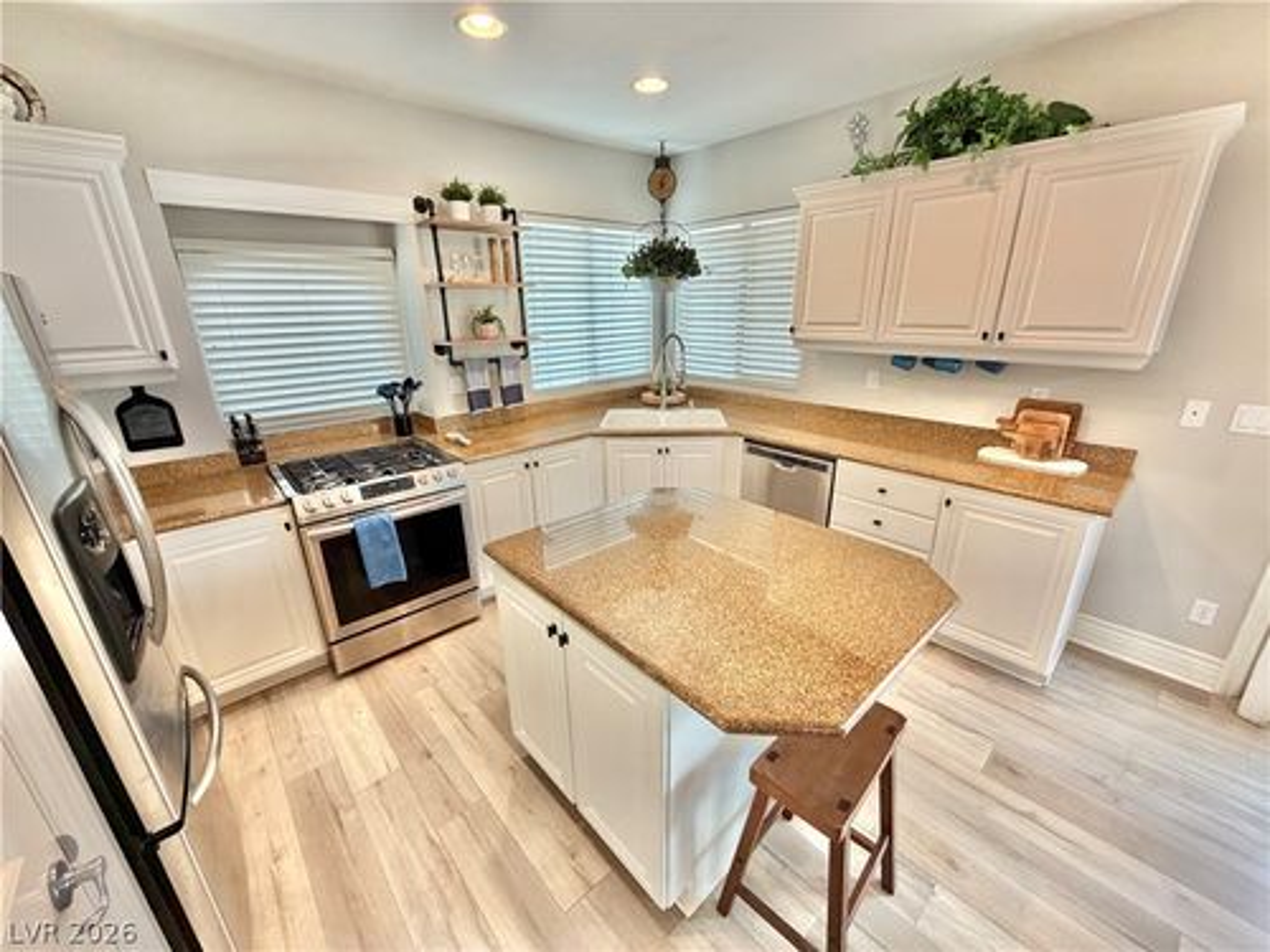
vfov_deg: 85.7
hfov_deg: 102.1
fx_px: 514
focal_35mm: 14
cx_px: 635
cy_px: 476
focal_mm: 2.22
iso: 250
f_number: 2.2
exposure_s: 1/120
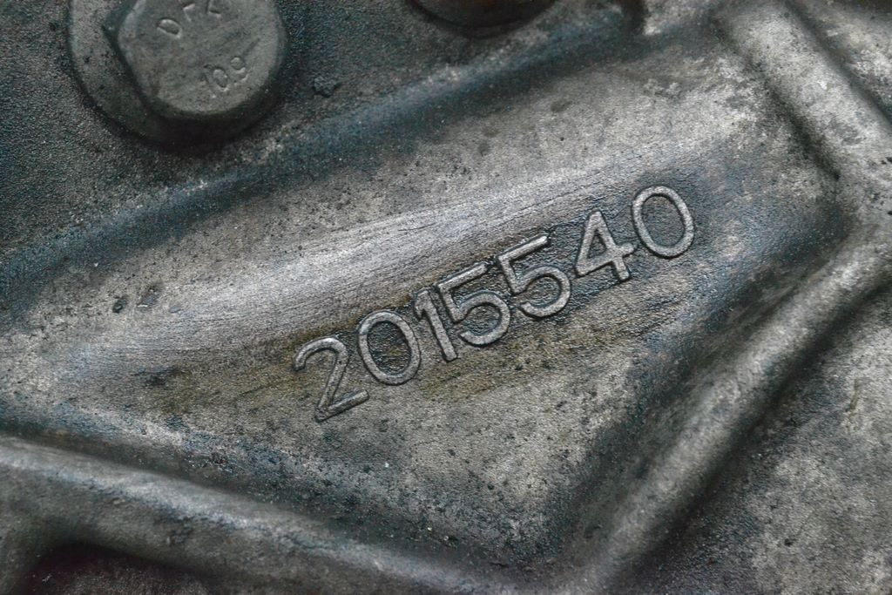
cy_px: 298
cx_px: 446
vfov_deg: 16.6
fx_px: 2044
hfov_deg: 24.6
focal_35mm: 82
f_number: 9
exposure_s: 1/160
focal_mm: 55
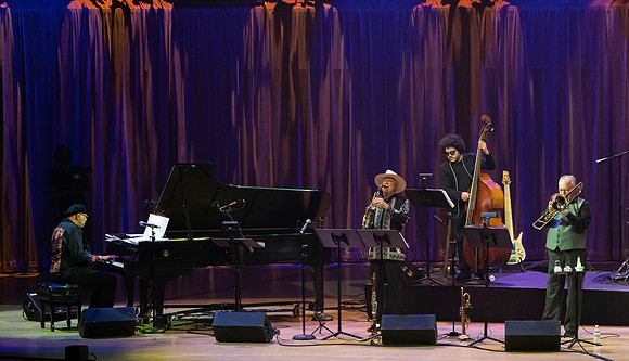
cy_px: 123
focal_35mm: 165
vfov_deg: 7.5
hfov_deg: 12.9
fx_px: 2762
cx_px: 497
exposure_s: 1/250
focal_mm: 100
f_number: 5.6
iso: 3200
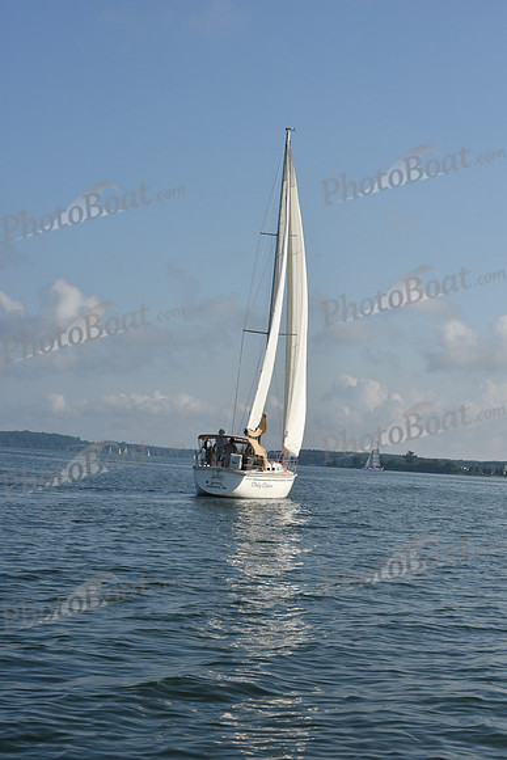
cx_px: 254
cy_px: 380
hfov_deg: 19.5
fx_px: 1478
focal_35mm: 70
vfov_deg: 28.8
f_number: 13
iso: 320
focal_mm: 70
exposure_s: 1/640
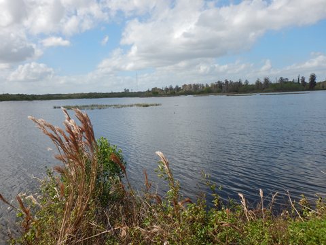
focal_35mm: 31
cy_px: 122
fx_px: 292
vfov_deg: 45.4
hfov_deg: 58.4
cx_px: 163
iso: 125
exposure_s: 1/1250
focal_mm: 5.6
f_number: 4.2
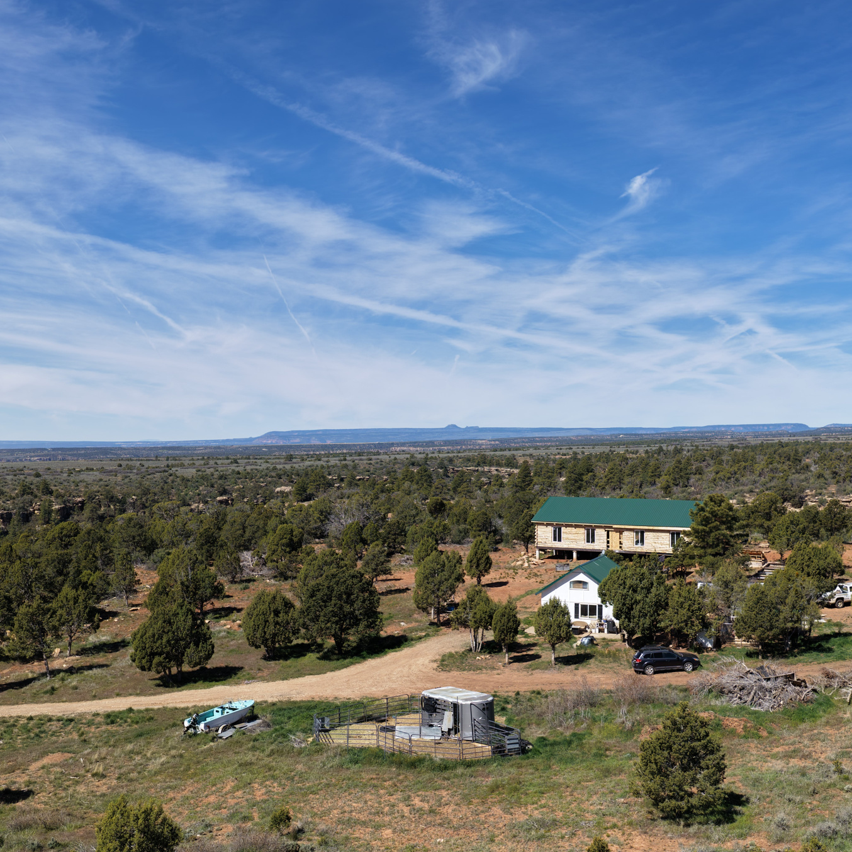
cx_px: 539
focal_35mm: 36
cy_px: 429
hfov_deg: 45.6
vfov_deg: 46.0
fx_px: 1002
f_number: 2.8
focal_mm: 14.45
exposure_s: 1/2000
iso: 125
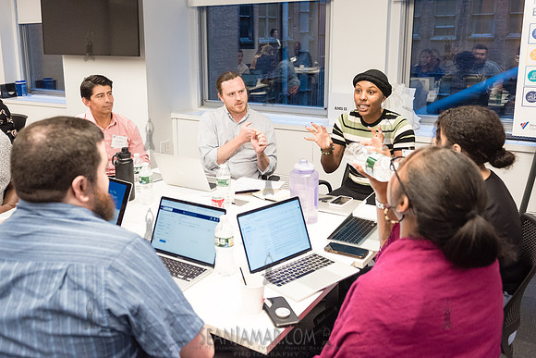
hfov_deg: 56.0
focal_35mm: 34
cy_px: 135
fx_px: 501
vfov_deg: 39.0
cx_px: 227
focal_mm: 27
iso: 2500
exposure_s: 1/250
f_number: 4
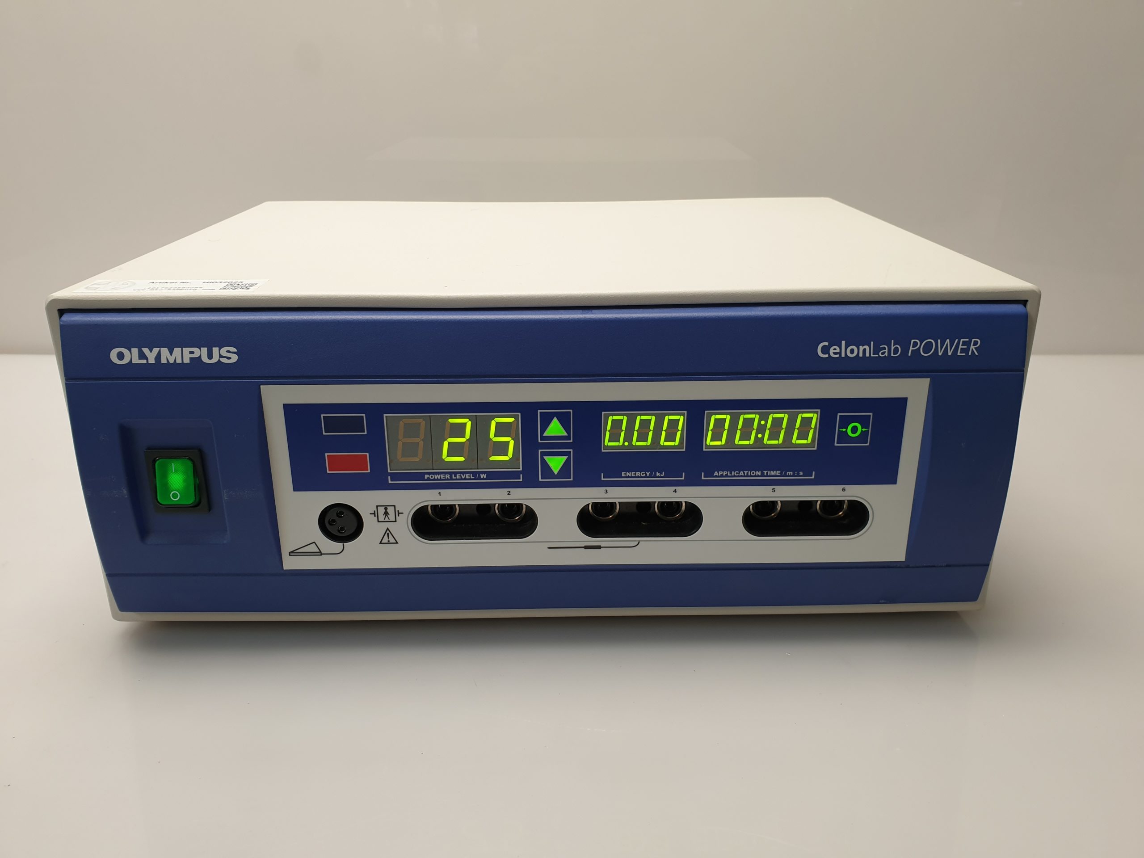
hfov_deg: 67.3
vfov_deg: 53.1
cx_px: 572
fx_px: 859
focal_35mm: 26
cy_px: 429
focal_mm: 4.3
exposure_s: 1/50
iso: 64
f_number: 2.4
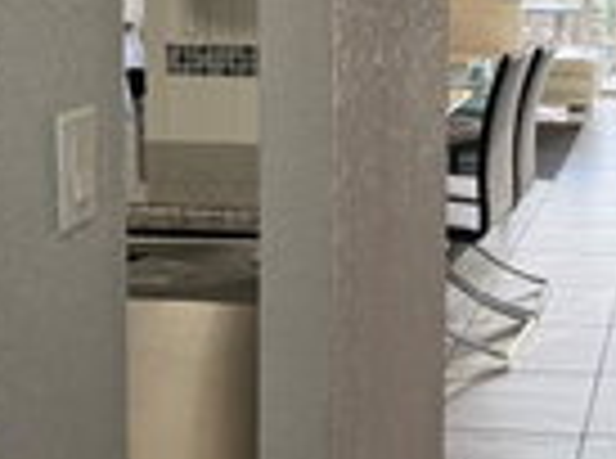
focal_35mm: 75
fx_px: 1331
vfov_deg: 19.3
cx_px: 569
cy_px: 63
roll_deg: -0.8
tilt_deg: -5.4
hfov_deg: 25.2
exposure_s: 1/161
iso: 125
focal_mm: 6.76
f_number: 1.78
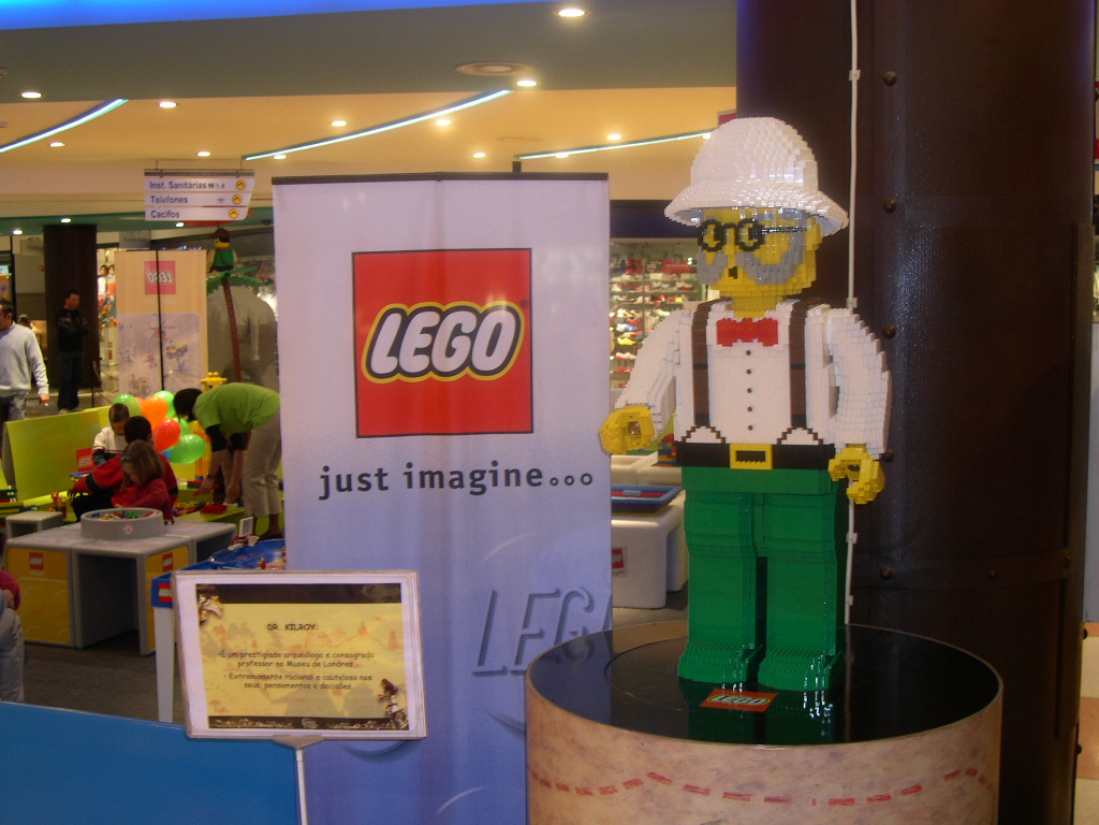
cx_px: 550
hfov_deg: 44.8
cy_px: 412
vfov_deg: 34.3
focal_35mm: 42
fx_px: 1333
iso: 100
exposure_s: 1/30
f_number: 2.9
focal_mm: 9
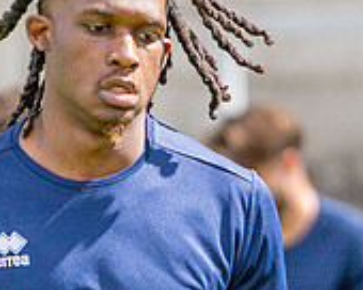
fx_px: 6908
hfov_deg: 3.0
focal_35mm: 643
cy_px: 157
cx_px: 298
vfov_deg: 2.4
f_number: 1.6
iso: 280
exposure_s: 1/6400
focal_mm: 85
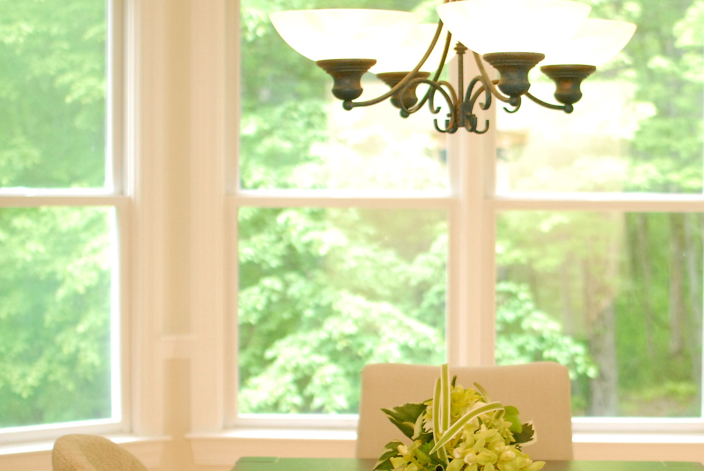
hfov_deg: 23.3
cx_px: 464
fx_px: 1700
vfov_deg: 15.7
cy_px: 322
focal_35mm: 87
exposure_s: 1/320
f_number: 2.5
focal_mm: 35
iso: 800
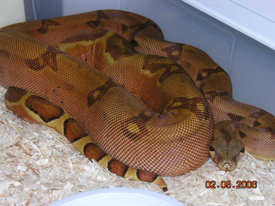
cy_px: 103
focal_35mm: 104
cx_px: 138
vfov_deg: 14.2
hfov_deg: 18.9
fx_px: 826
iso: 50
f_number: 3.7
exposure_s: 1/120
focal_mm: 26.5
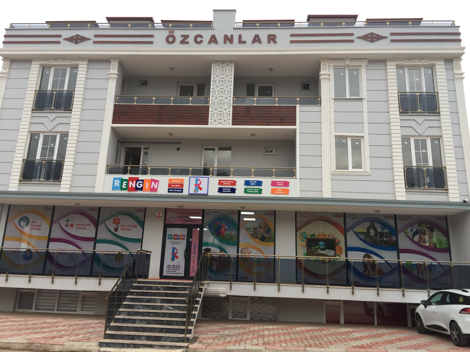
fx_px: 394
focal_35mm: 29
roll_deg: -2.4
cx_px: 235
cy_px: 176
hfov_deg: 61.7
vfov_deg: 48.2
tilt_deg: +15.9
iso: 50
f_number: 2.2
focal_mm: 4.15
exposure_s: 1/100
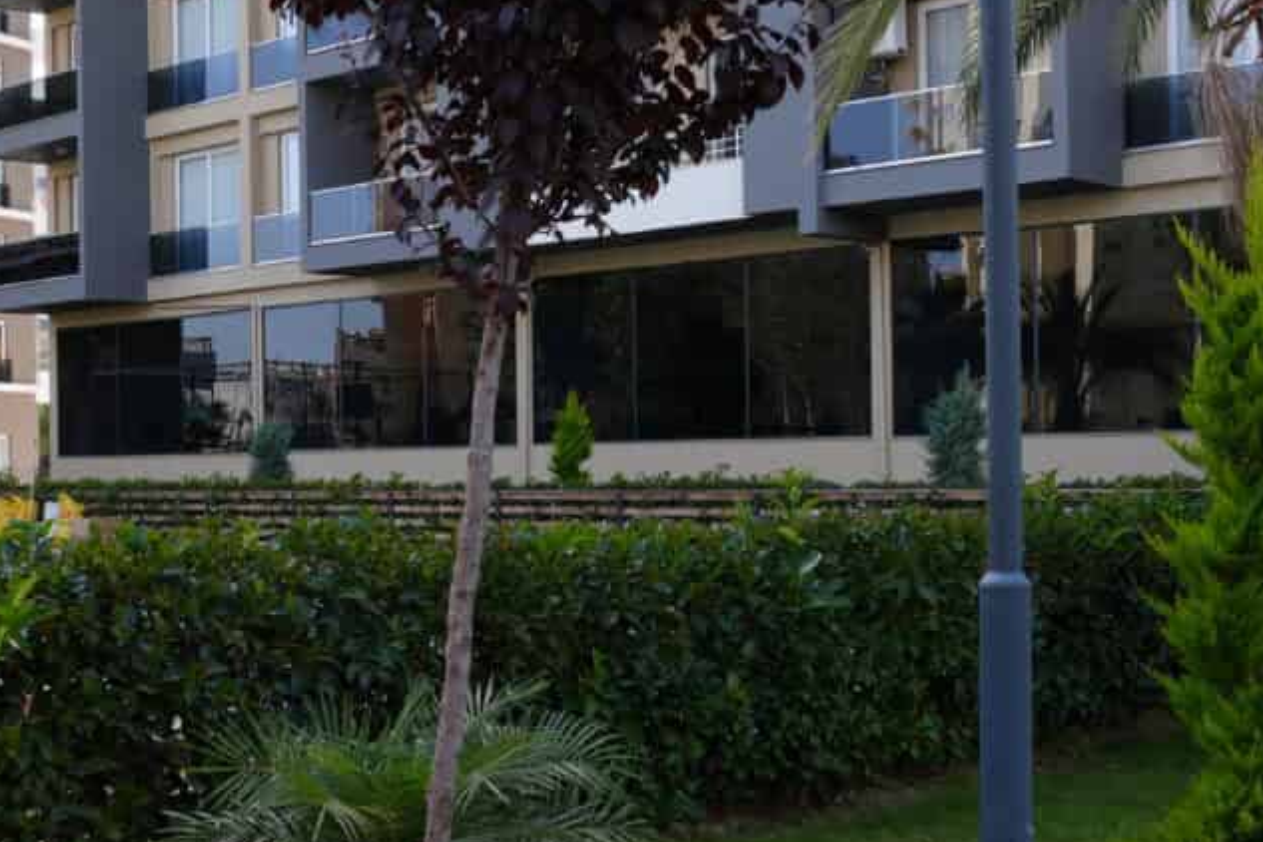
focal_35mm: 55
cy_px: 508
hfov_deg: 34.8
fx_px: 1929
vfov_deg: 24.6
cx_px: 211
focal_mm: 17
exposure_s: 1/100
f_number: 6.3
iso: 100
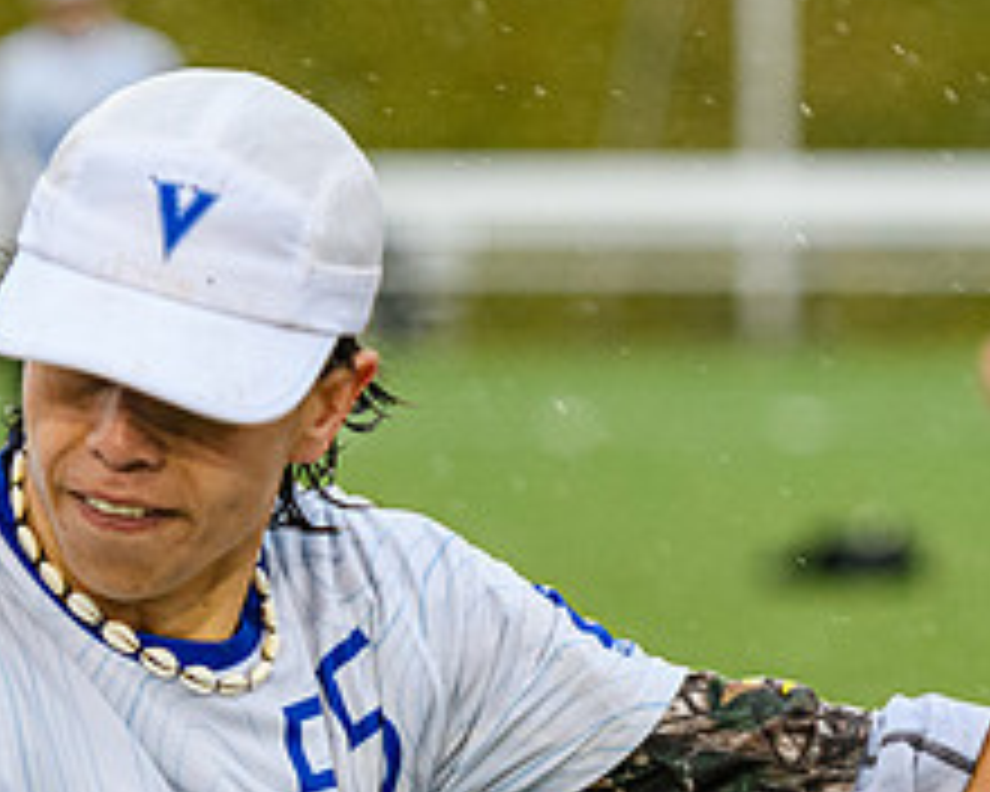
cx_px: 392
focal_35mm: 465
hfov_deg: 4.2
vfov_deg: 3.3
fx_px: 13625
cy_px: 835
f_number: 3.2
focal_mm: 125
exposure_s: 1/1000
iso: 1800
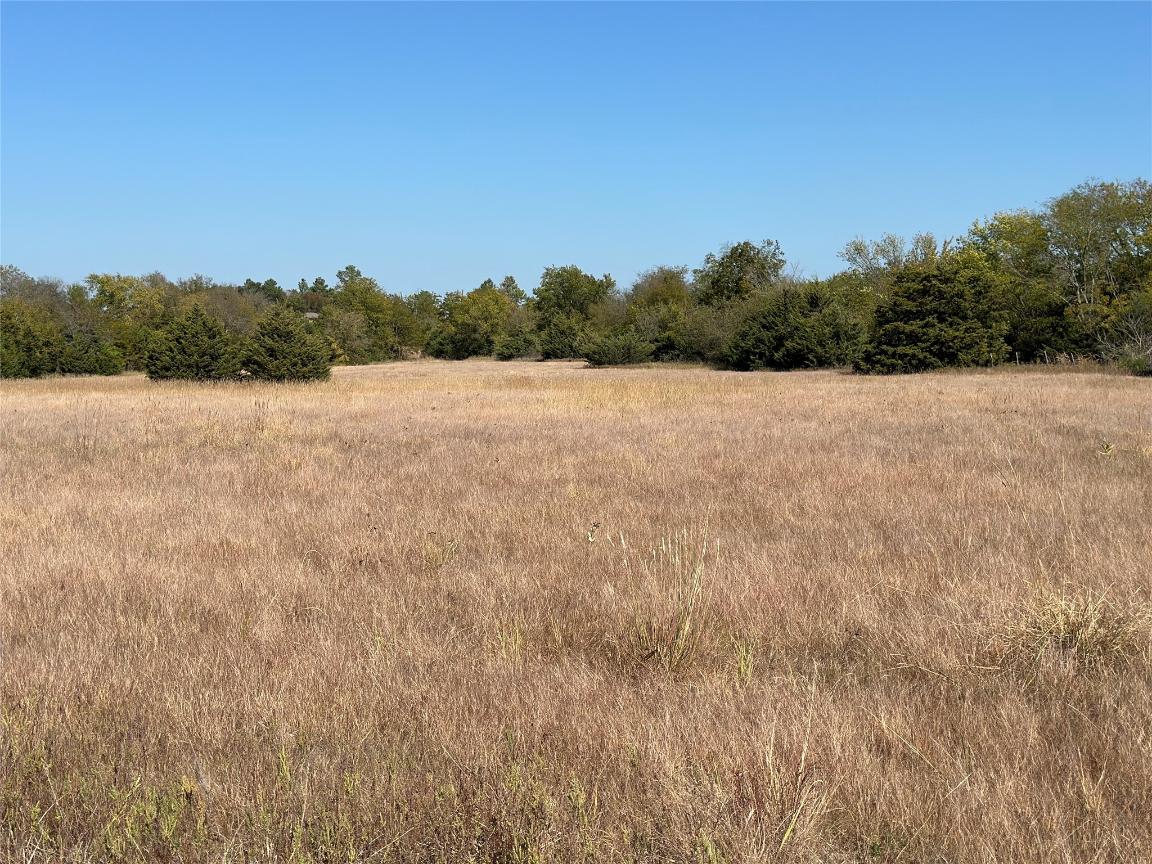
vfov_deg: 30.3
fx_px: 1597
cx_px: 576
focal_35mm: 48
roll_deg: -0.1
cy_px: 432
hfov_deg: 39.7
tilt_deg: -2.5
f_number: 1.78
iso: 100
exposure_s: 1/8929
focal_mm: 6.86
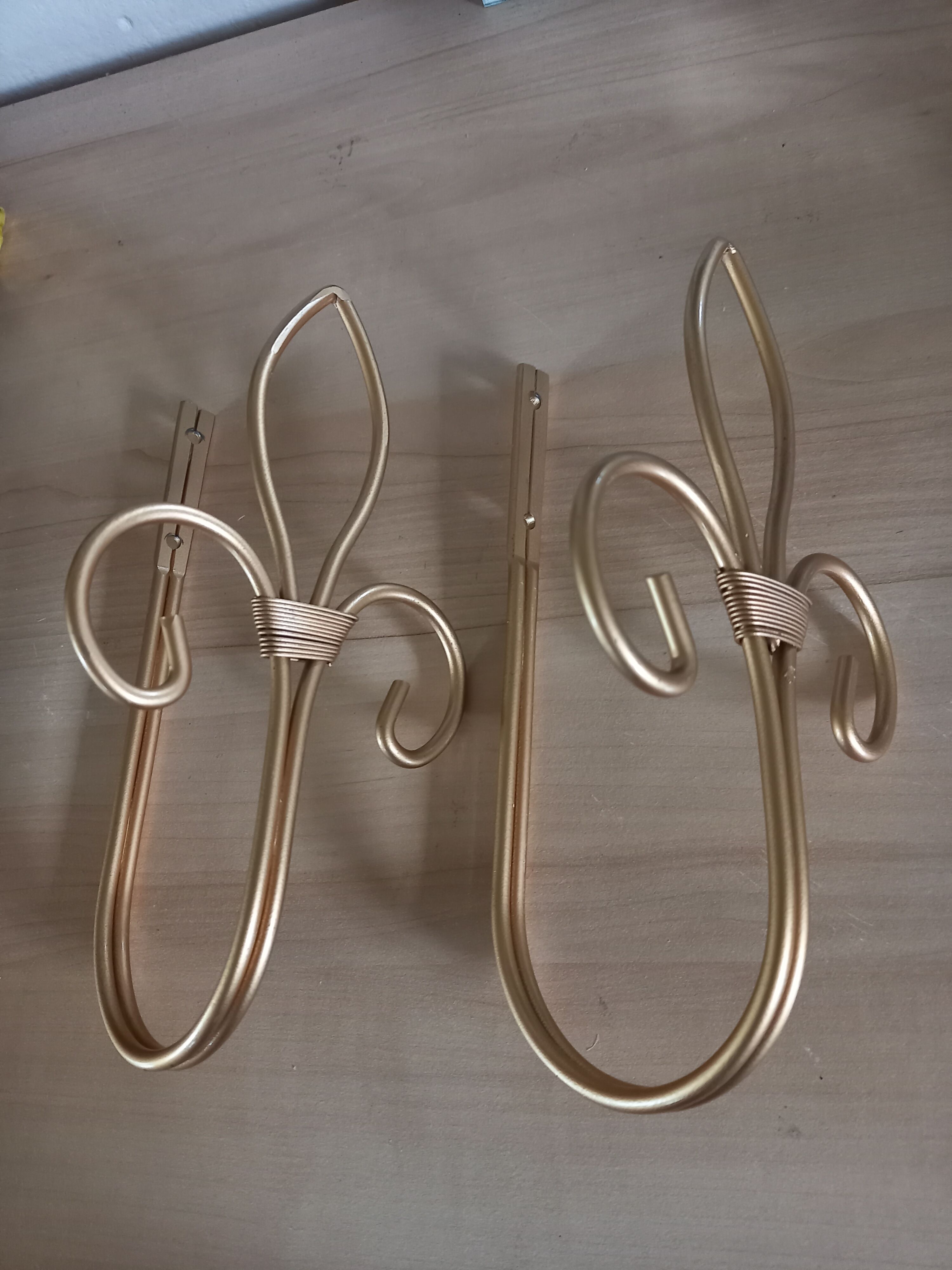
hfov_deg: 54.9
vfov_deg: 69.4
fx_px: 917
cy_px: 635
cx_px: 476
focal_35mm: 25
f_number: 1.8
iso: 500
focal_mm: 4.65
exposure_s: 1/25
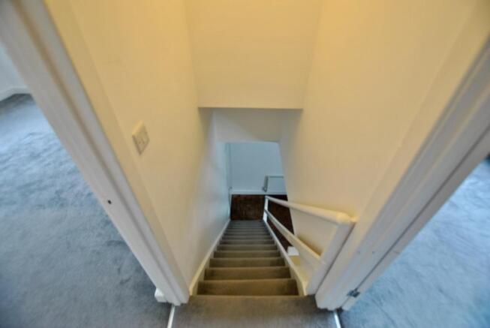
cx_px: 245
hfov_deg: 100.3
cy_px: 164
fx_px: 204
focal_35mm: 15
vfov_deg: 77.5
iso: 220
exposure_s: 1/30
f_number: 3.5
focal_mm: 10
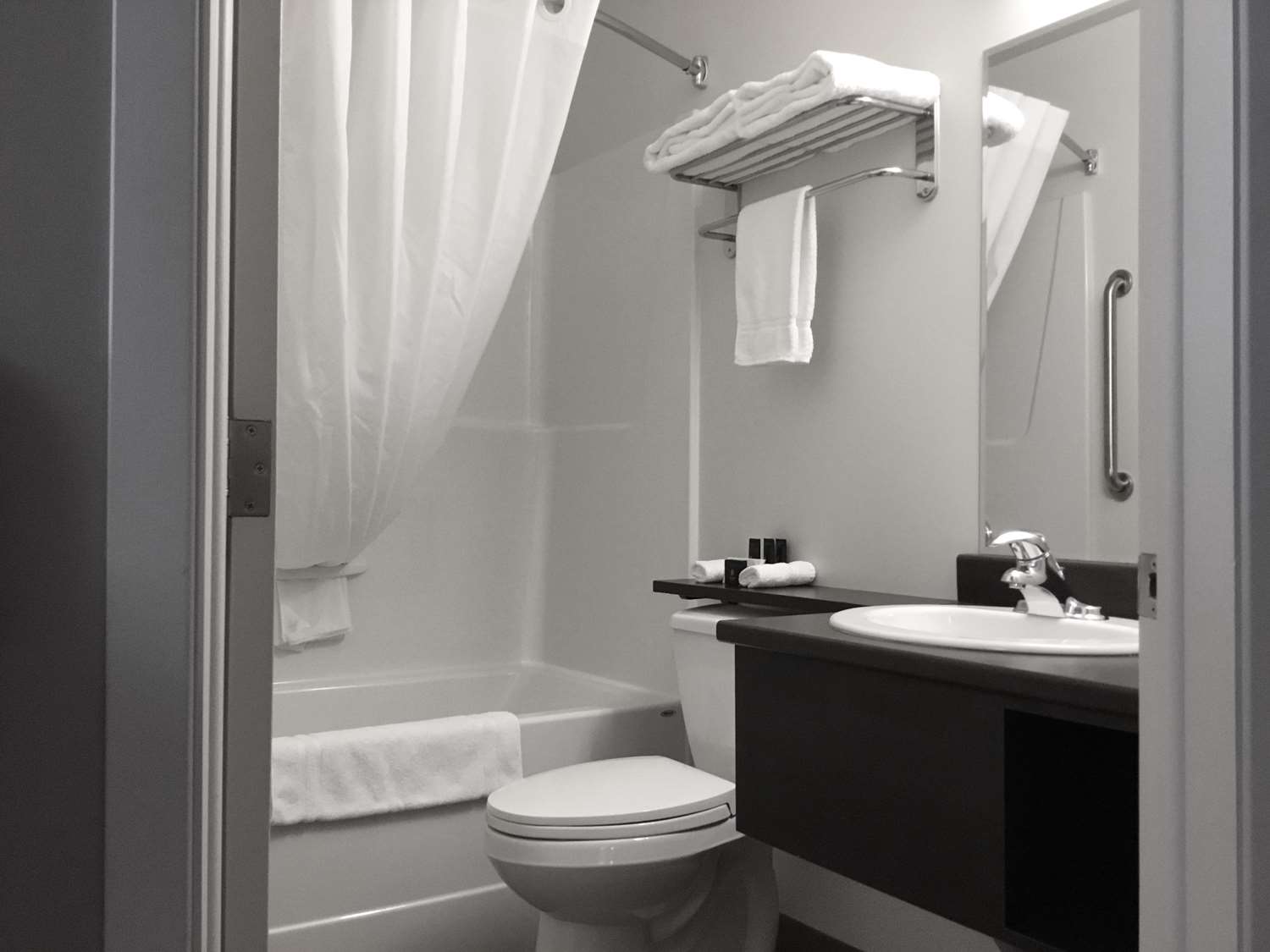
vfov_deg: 45.4
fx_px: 1137
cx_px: 635
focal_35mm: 31
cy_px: 476
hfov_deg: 58.4
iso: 160
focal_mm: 3.3
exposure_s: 1/30
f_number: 2.4
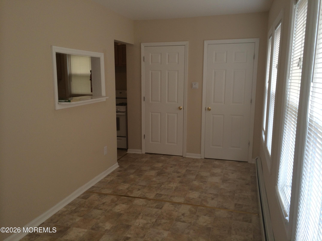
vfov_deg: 46.8
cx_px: 161
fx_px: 279
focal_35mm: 30
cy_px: 120
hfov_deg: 60.0
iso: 64
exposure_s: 1/120
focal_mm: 4.12
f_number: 2.2
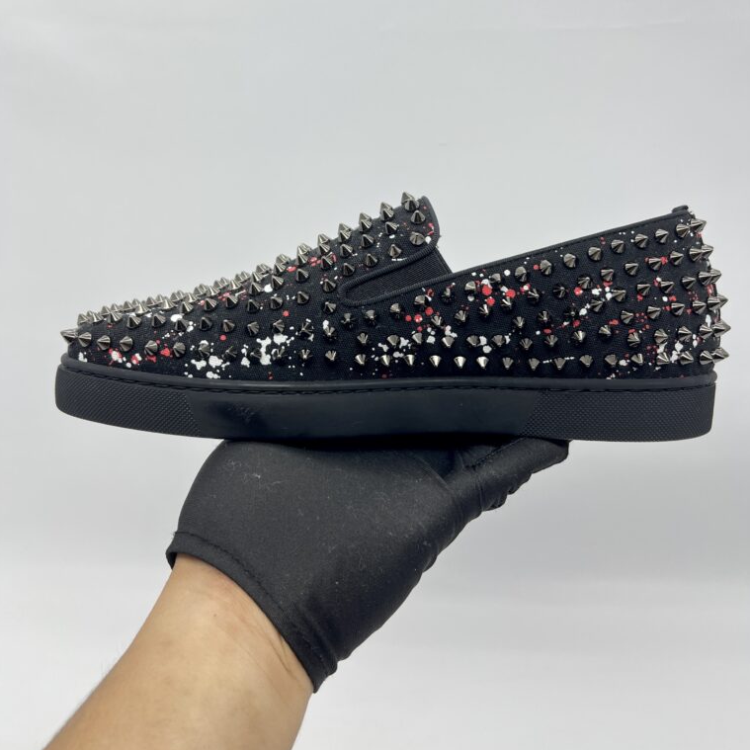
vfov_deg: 52.2
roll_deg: +1.3
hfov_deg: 52.5
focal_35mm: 31
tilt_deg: -13.7
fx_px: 760
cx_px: 375
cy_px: 300
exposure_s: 1/106
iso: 32
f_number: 1.5
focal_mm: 5.7
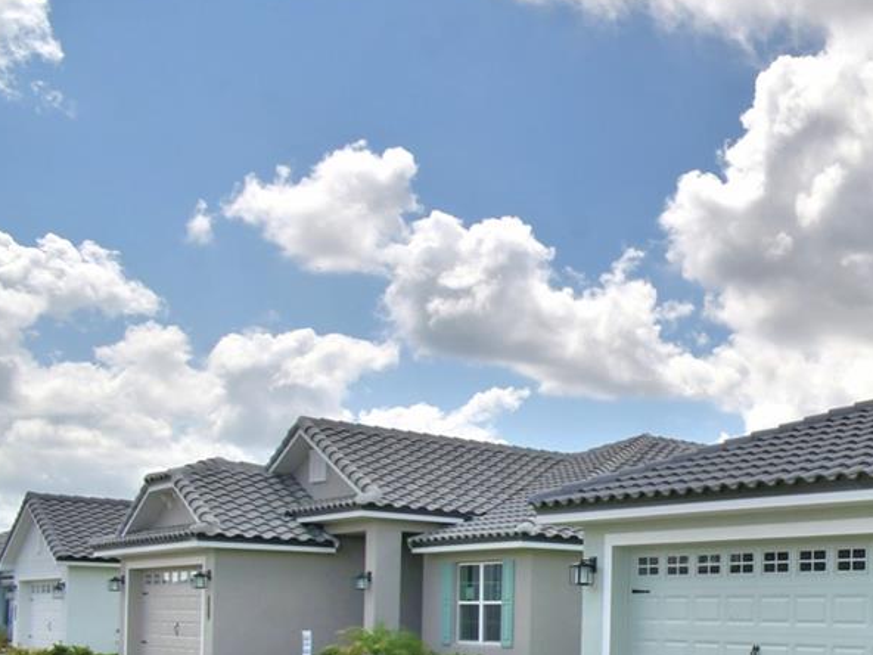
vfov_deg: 34.6
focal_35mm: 39
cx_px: 1116
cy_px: 600
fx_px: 984
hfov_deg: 34.7
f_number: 11
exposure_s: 1/250
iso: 100
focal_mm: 10
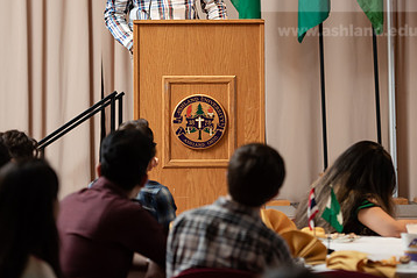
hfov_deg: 10.9
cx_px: 225
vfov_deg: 7.3
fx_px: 2178
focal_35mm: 188
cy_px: 55
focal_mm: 116
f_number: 3.2
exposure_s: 1/200
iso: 1250
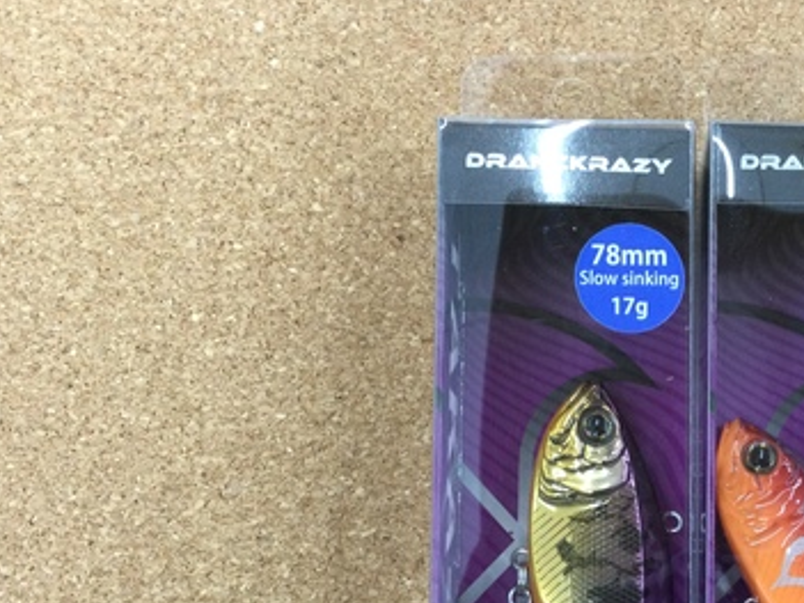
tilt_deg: -83.9
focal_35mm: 53
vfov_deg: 26.9
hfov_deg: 35.0
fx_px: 1231
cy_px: 488
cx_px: 644
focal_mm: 3.3
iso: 80
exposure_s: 1/30
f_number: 2.4
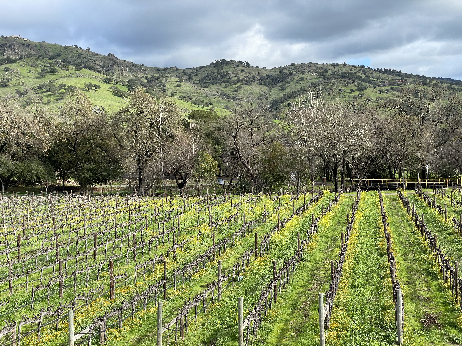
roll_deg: +2.0
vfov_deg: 28.0
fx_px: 694
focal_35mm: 52
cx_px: 231
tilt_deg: -0.4
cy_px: 173
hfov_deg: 36.8
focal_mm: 6
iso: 25
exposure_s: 1/940
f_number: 2
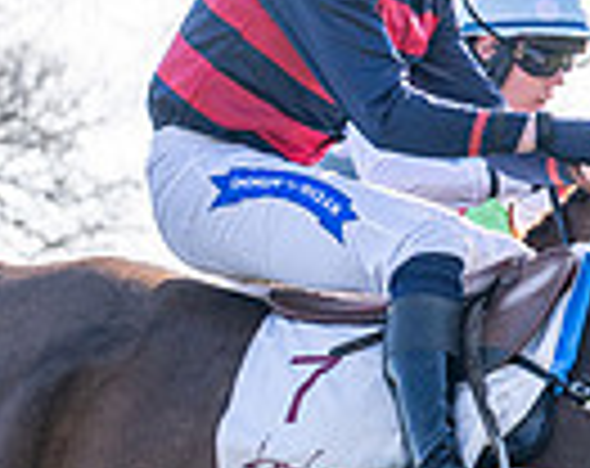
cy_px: 475
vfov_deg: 4.0
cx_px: 505
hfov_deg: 5.1
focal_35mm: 381
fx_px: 6633
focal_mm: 70
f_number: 4
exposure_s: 1/2000
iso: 200
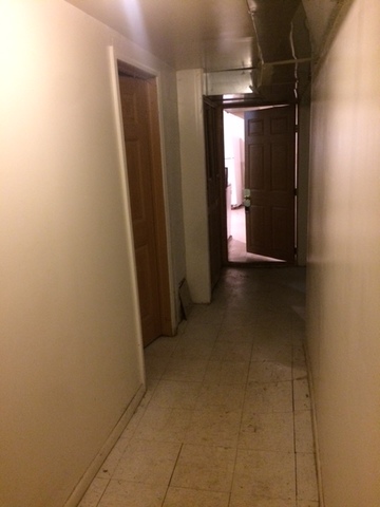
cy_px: 254
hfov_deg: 48.2
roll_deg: +2.9
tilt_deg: -15.8
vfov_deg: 61.7
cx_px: 190
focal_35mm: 29
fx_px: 424
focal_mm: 4.15
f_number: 2.2
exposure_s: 1/15
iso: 400
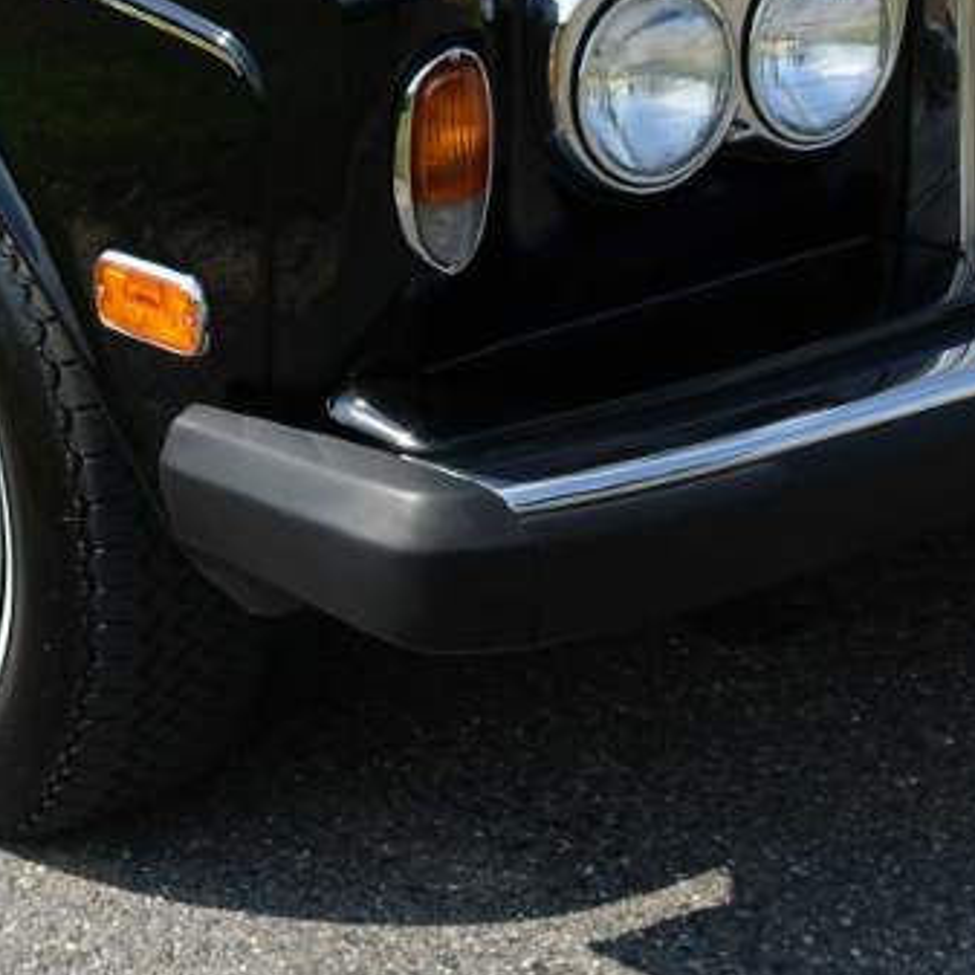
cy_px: -113
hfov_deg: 18.5
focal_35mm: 93
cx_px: 226
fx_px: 2964
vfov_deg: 18.0
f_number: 4
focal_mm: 11.81
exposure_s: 1/640
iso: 125
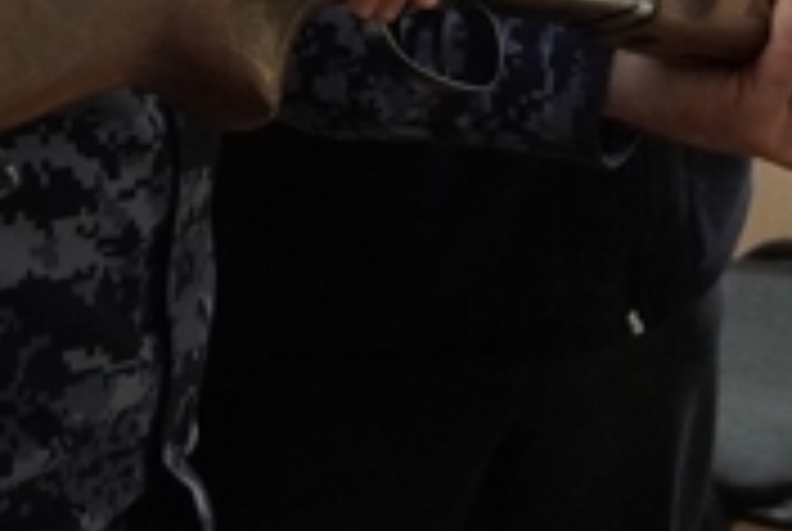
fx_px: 3923
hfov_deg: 11.5
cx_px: 482
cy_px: -482
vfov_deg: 7.5
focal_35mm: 178
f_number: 4.5
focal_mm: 28
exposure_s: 1/160
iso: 4000
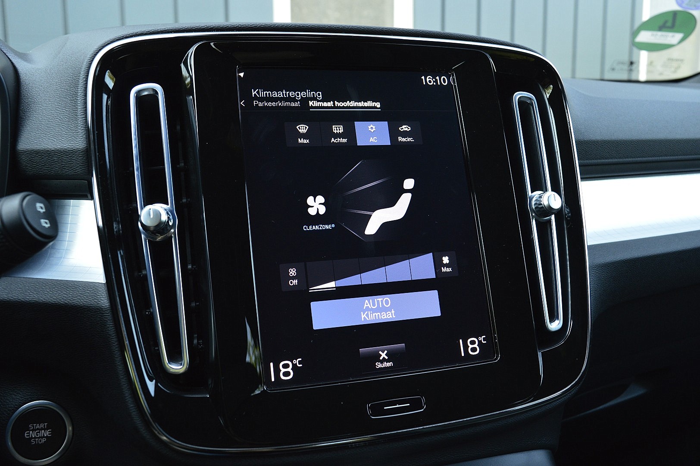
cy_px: 233
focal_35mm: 32
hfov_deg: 59.5
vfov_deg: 41.6
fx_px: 612
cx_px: 350
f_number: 6.3
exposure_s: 1/60
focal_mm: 21
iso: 800
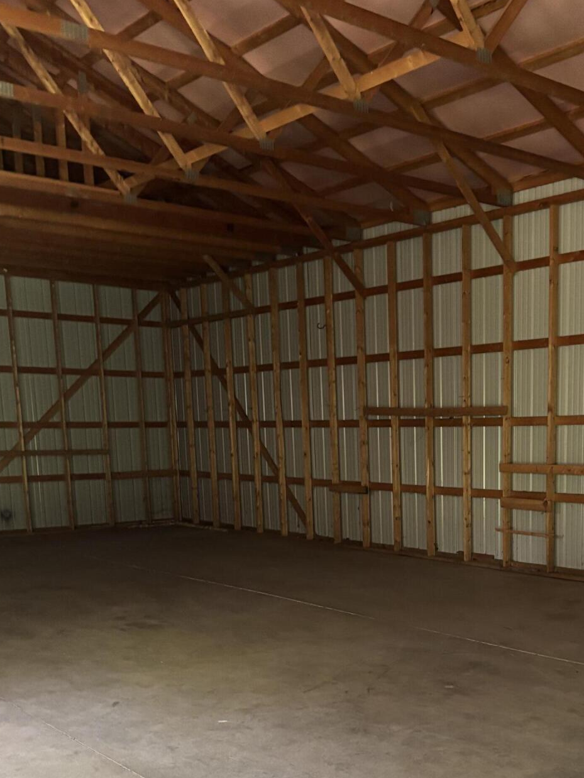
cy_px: 586
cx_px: 462
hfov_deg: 33.4
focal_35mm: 42
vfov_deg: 43.3
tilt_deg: -7.8
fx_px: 944
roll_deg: +1.6
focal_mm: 5.96
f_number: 1.6
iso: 640
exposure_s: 1/32
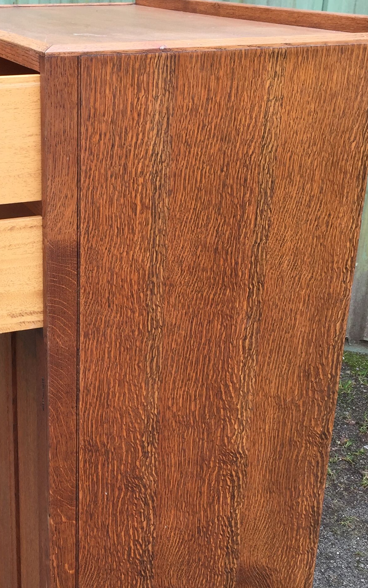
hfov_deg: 23.9
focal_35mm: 53
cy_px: 322
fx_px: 851
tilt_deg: -24.2
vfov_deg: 38.2
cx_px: 59
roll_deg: -0.5
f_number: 2.2
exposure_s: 1/217
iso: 32
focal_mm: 4.15
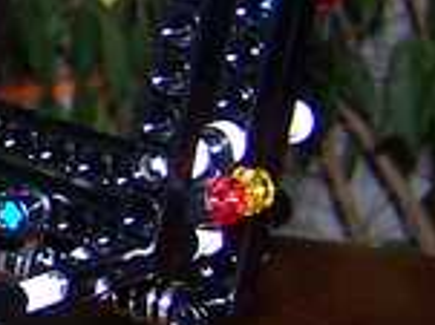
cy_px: 75
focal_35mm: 201
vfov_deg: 7.4
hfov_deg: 8.7
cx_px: -686
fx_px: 2524
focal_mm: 6.3
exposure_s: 1/60
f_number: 2.8
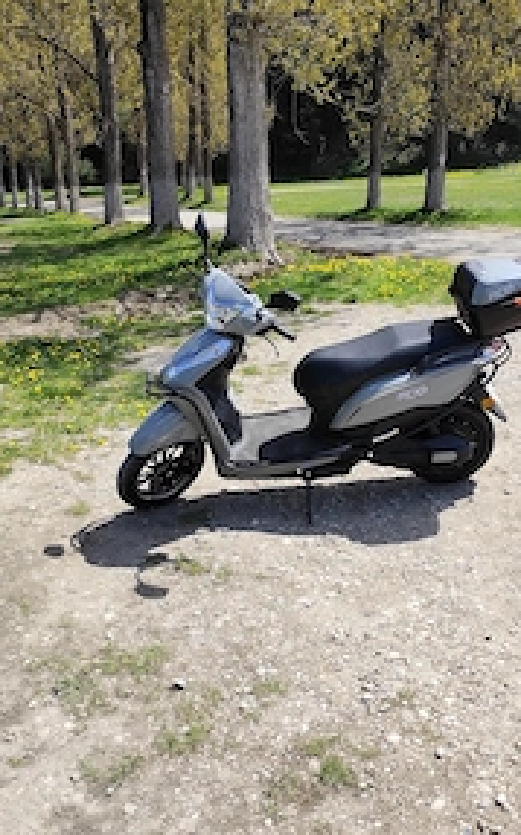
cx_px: 309
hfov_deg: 37.1
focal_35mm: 34
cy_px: 381
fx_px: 774
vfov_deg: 56.6
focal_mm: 6.14
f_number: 1.65
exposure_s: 1/787
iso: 50
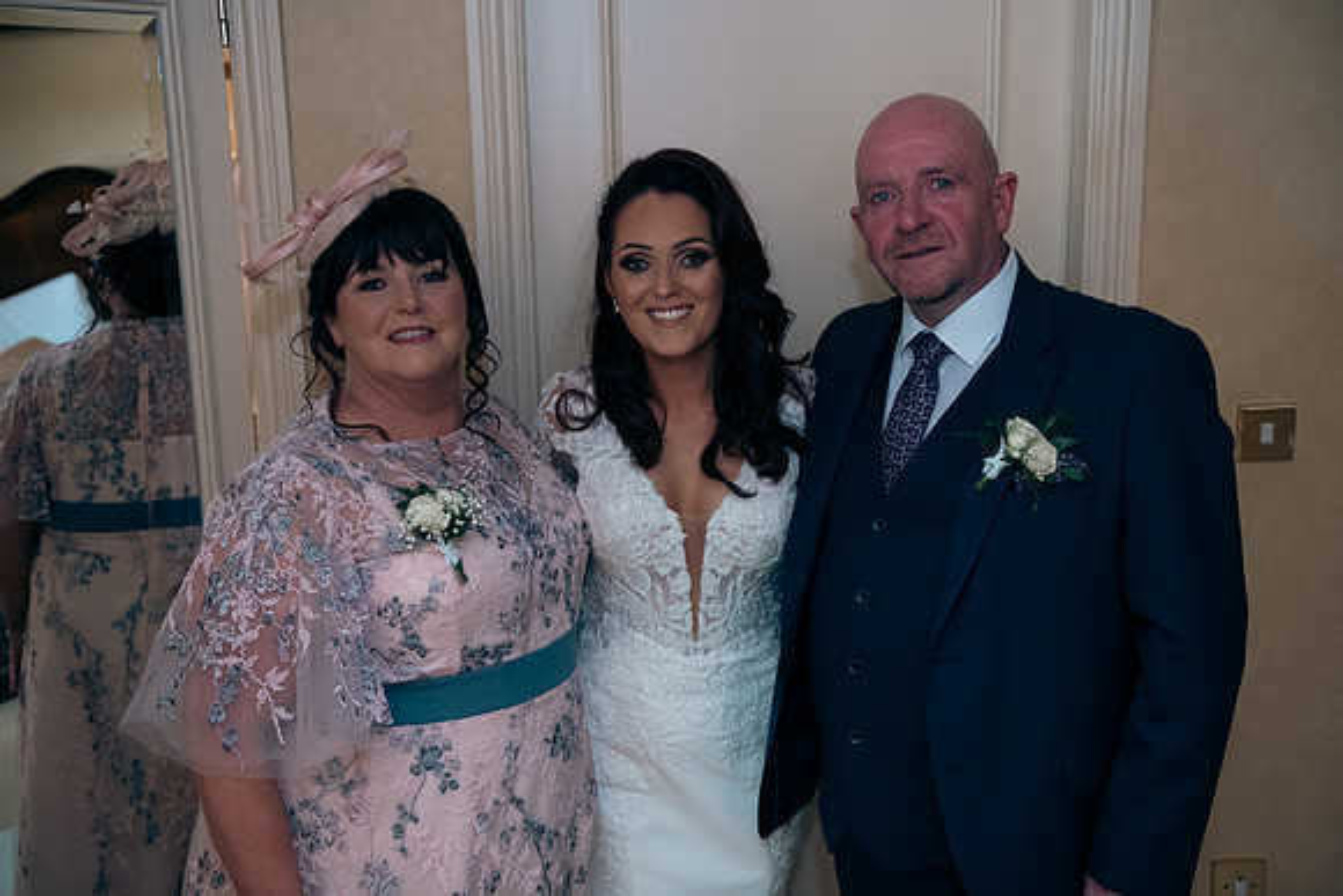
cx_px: 672
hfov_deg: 53.1
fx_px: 1343
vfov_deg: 36.9
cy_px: 448
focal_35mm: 36
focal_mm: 36
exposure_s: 1/160
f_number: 3.5
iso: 640
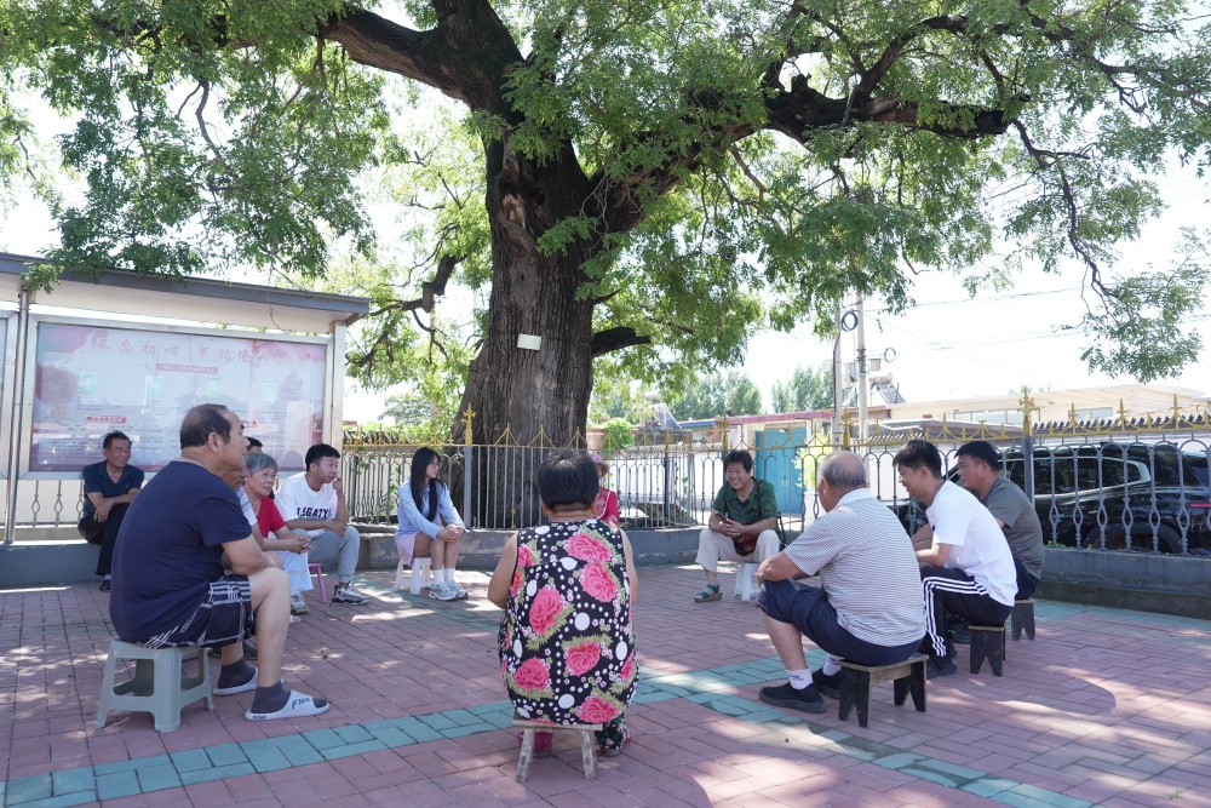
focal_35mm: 24
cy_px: 404
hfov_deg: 73.7
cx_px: 606
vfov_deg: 53.1
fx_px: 807
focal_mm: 24
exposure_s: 1/640
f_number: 4
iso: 500
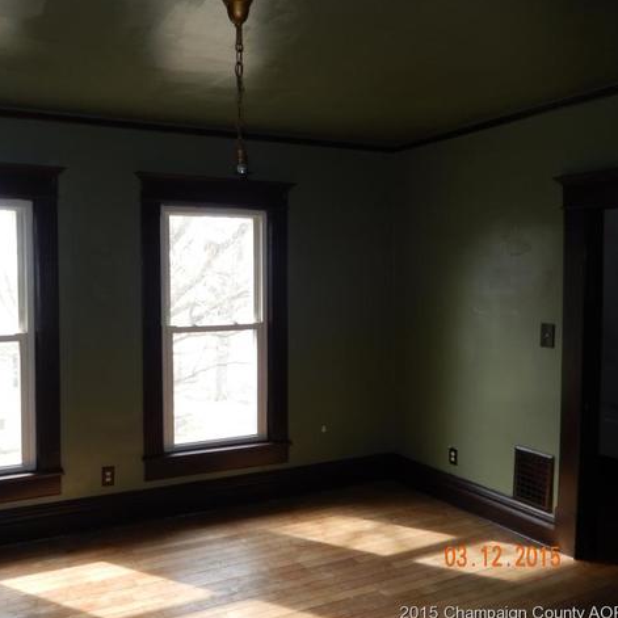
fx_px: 606
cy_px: 307
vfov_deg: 54.0
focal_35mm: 30
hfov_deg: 53.0
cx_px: 205
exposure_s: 1/30
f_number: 3.4
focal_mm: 4.5
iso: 125
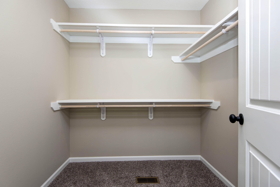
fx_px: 124
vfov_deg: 73.8
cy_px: 94
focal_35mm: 16
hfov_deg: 96.7
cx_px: 140
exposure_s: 1/40
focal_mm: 16
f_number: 6.3
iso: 125
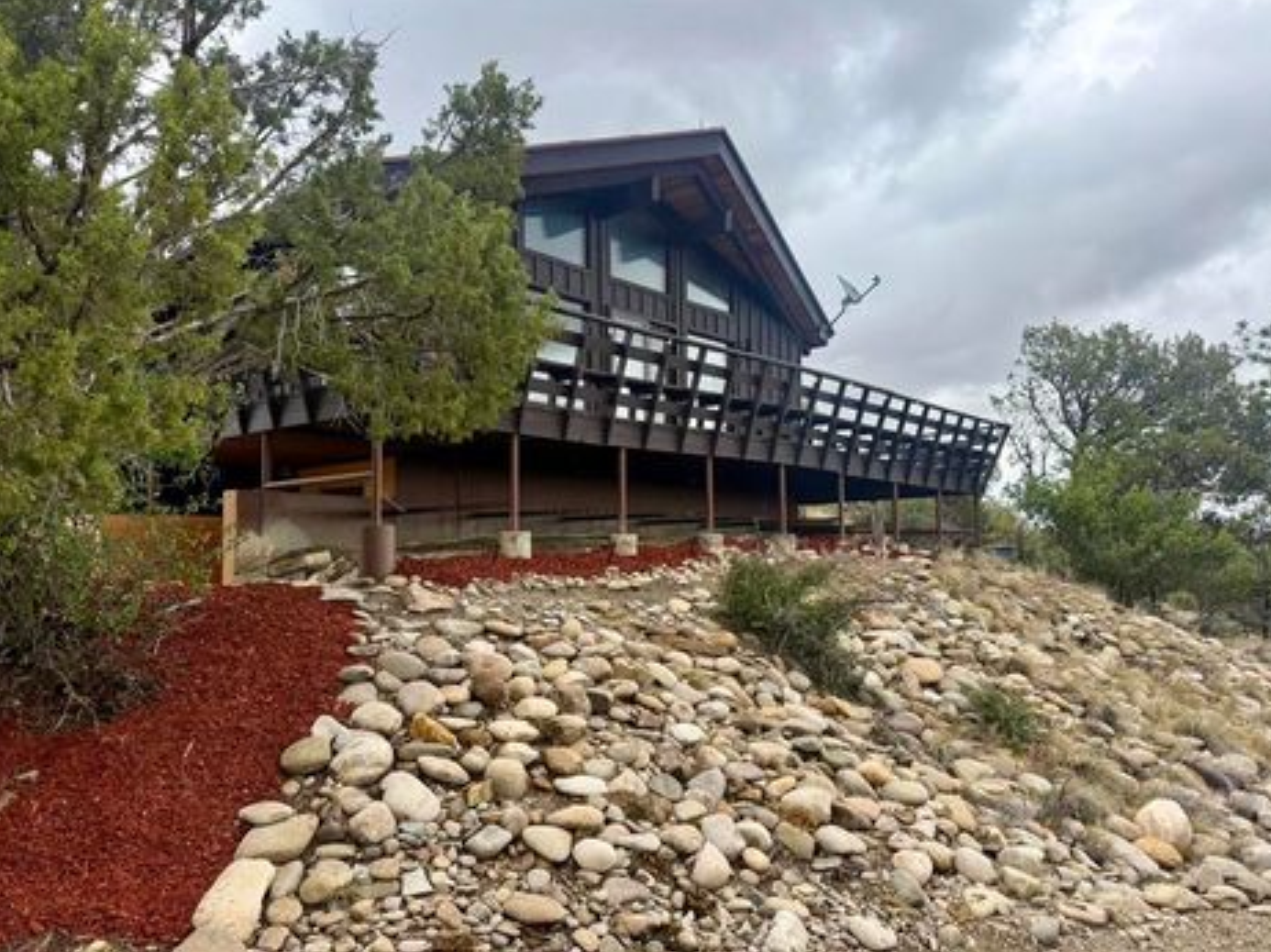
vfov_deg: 53.0
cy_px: 502
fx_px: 954
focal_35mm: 26
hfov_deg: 67.3
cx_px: 613
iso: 100
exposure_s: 1/1585
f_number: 1.78
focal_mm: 6.76
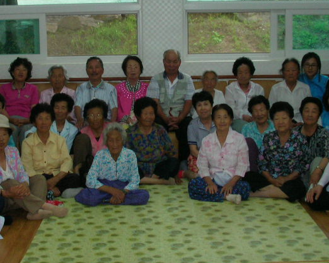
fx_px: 653
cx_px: 121
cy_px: 115
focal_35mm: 67
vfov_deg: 22.8
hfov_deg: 28.2
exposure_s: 1/60.1
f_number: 3
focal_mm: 5.8
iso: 157
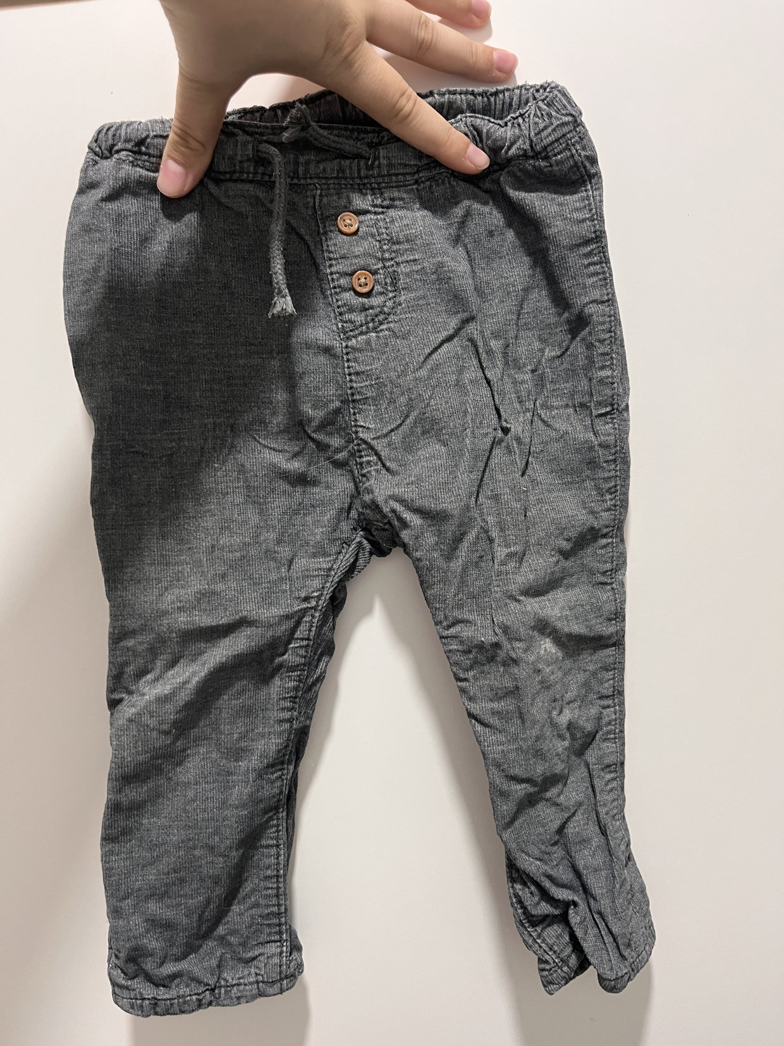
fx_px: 785
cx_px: 392
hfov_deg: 53.1
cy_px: 523
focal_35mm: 26
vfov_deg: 67.3
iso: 160
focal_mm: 5.1
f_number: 1.6
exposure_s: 1/50
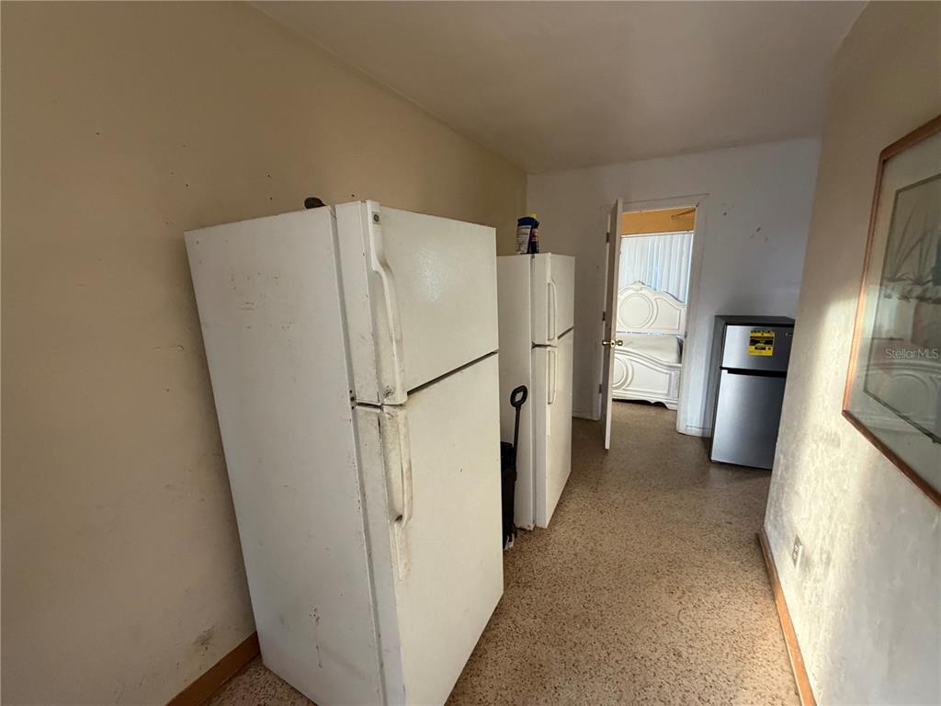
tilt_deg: -10.5
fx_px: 381
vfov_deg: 85.7
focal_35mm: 14
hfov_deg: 102.1
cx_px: 470
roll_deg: +1.7
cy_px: 353
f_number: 2.2
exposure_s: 1/60
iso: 500
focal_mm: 2.22
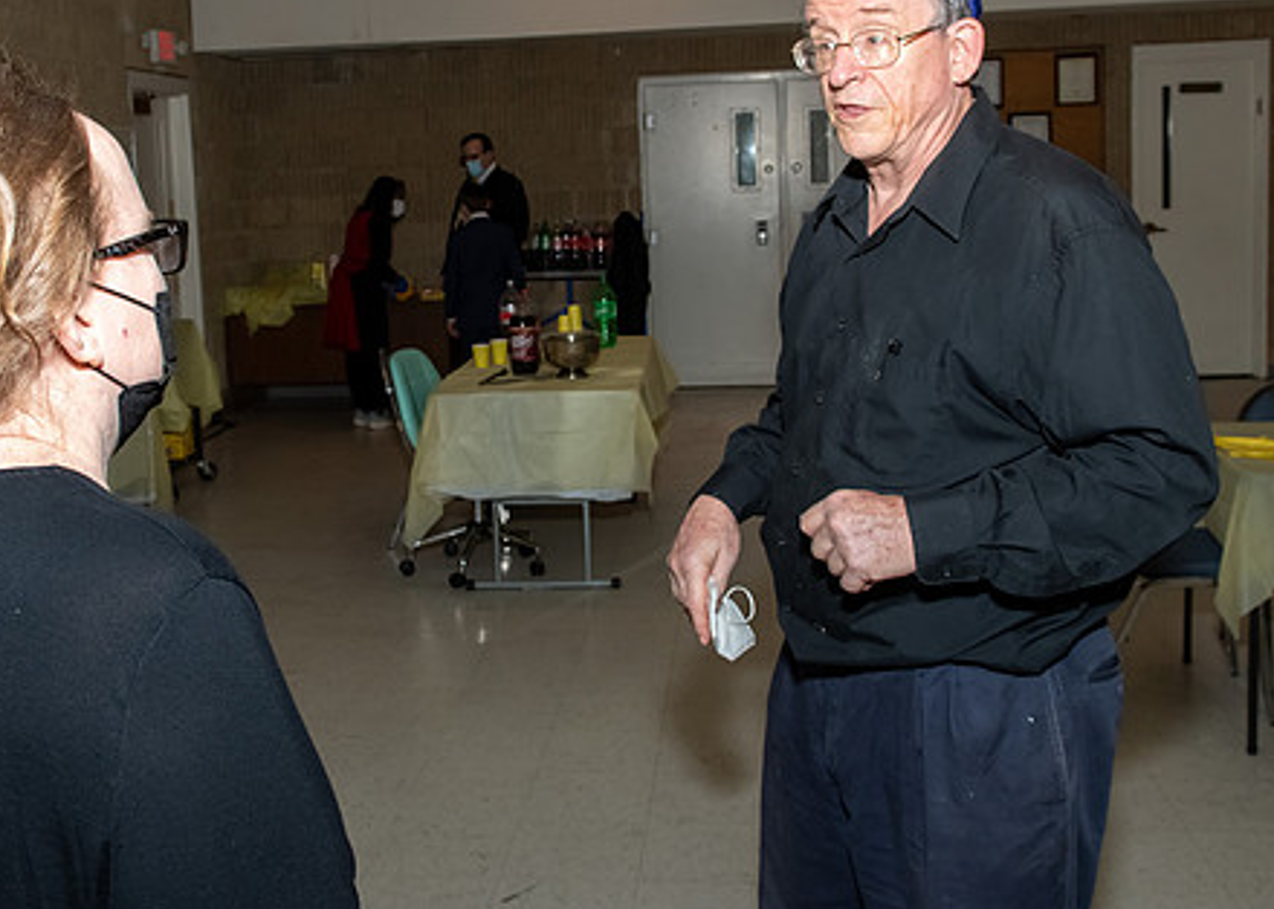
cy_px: 330
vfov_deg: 33.9
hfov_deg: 46.4
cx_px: 545
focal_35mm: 41
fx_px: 1483
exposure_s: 1/250
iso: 500
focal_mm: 17
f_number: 5.6
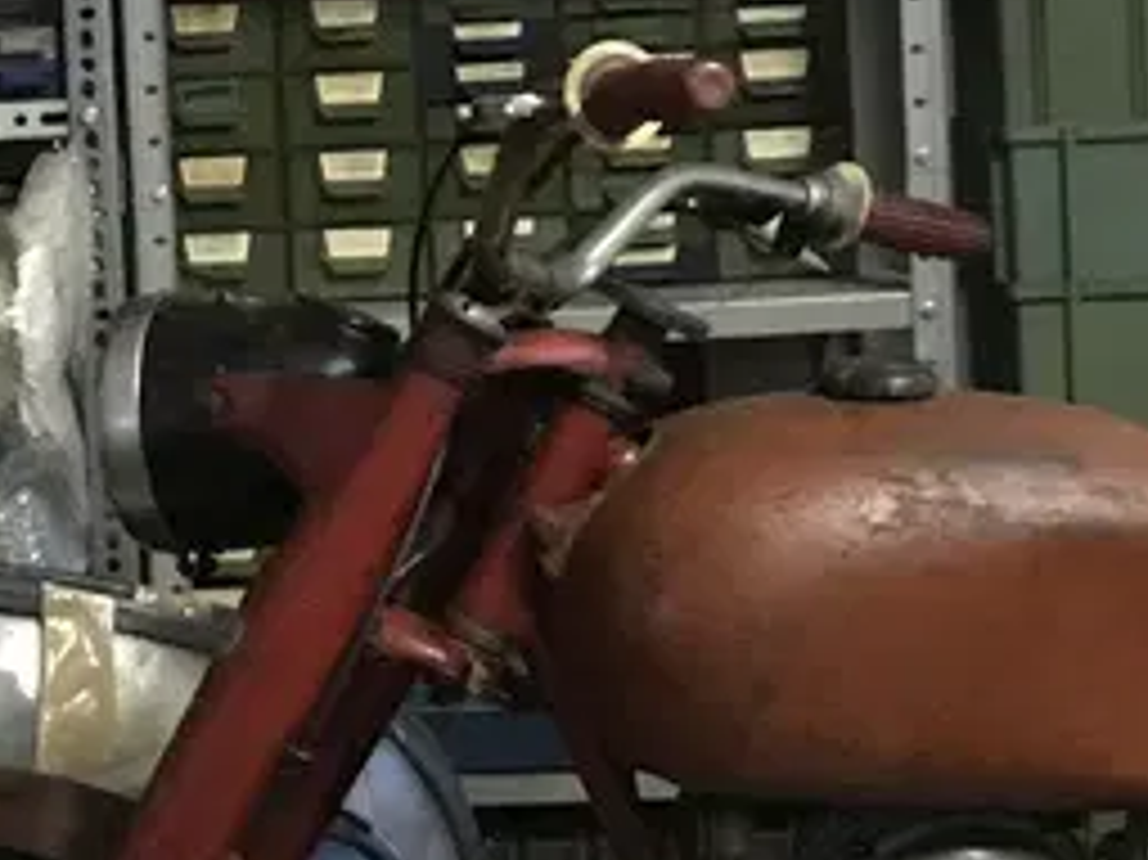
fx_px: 4376
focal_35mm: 132
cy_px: 45
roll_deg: +2.3
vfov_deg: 11.1
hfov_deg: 13.9
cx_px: -617
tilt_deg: +0.4
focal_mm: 3.99
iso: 100
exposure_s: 1/4
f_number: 1.8
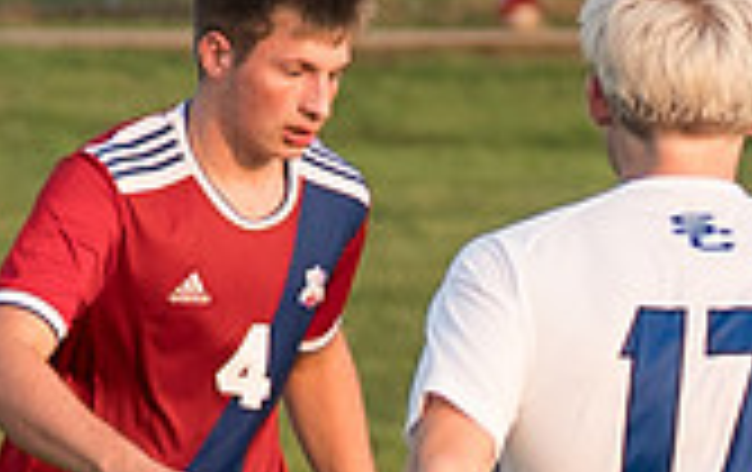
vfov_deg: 1.3
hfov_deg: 2.0
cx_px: 272
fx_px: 21576
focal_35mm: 1051
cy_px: 440
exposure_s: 1/1250
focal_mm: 91
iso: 320
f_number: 2.8
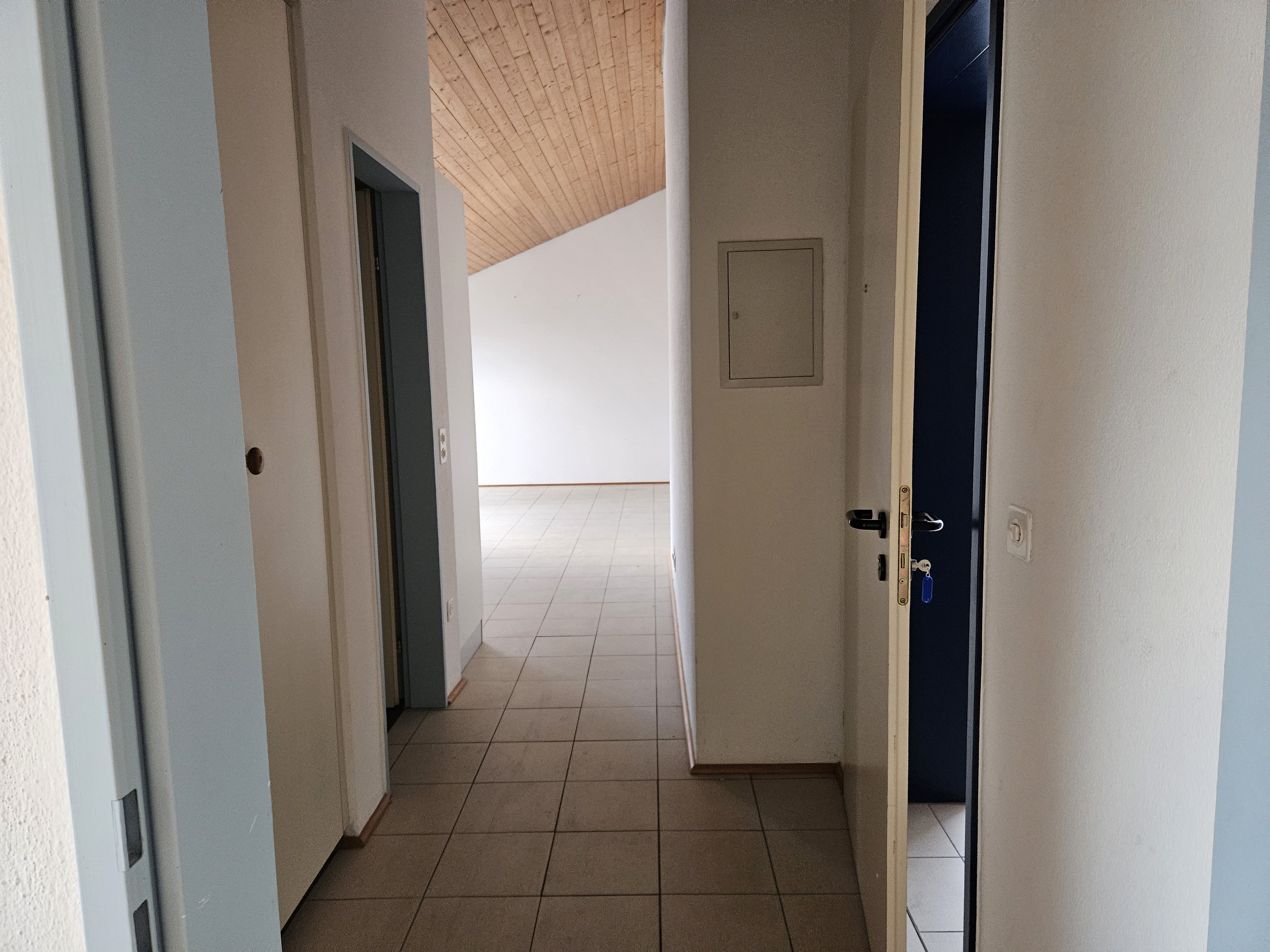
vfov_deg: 58.9
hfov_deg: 73.9
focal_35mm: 23
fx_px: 844
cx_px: 635
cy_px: 476
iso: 800
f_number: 1.8
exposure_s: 1/200
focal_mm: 5.4
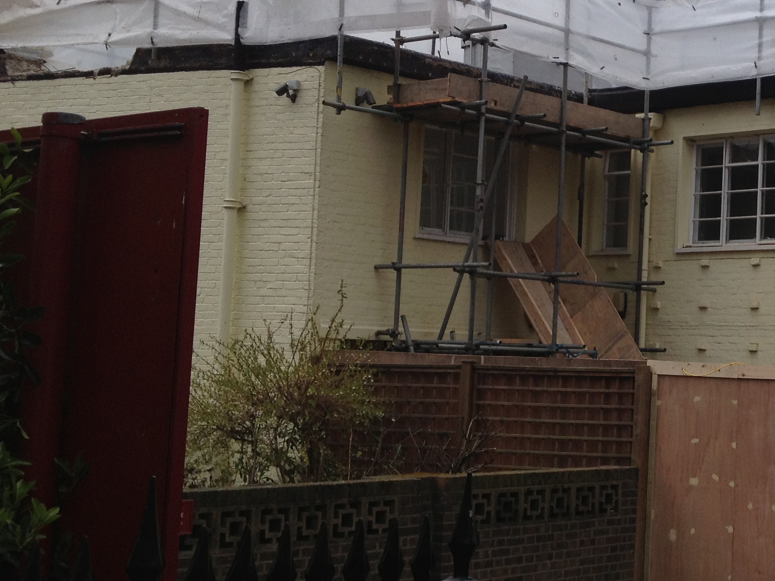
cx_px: 716
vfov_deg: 19.9
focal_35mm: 74
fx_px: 1657
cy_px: 256
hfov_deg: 25.4
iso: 50
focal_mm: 4.28
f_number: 2.4
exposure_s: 1/657
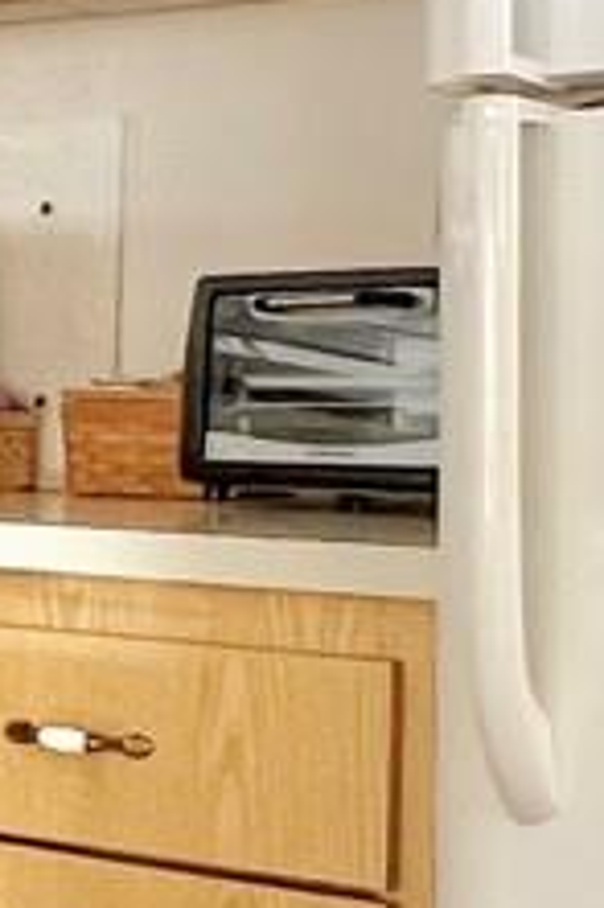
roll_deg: -0.6
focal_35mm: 98
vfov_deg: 20.8
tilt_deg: +0.5
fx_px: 2470
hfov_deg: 12.4
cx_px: -567
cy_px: 399
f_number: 1.8
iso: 250
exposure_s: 1/63
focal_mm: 1.57
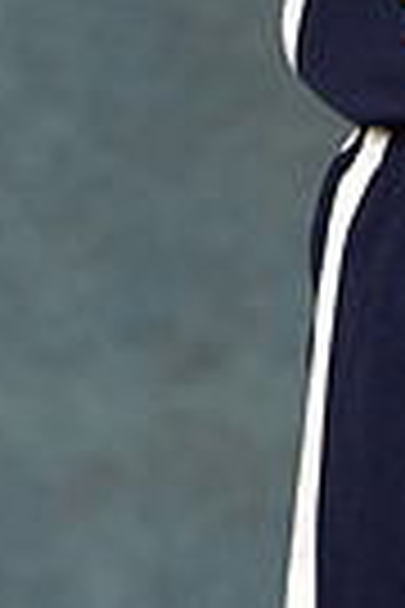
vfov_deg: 3.9
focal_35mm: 524
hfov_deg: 2.6
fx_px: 8842
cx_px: 767
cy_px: -694
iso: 320
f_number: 4.5
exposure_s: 1/200
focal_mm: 122
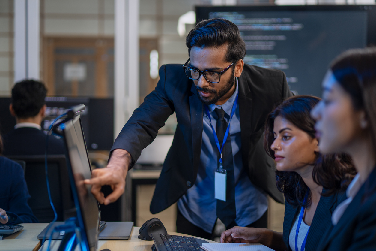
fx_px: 522
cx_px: 188
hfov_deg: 39.6
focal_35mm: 50
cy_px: 126
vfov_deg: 27.0
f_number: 1.4
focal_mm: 50
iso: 320
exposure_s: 1/320
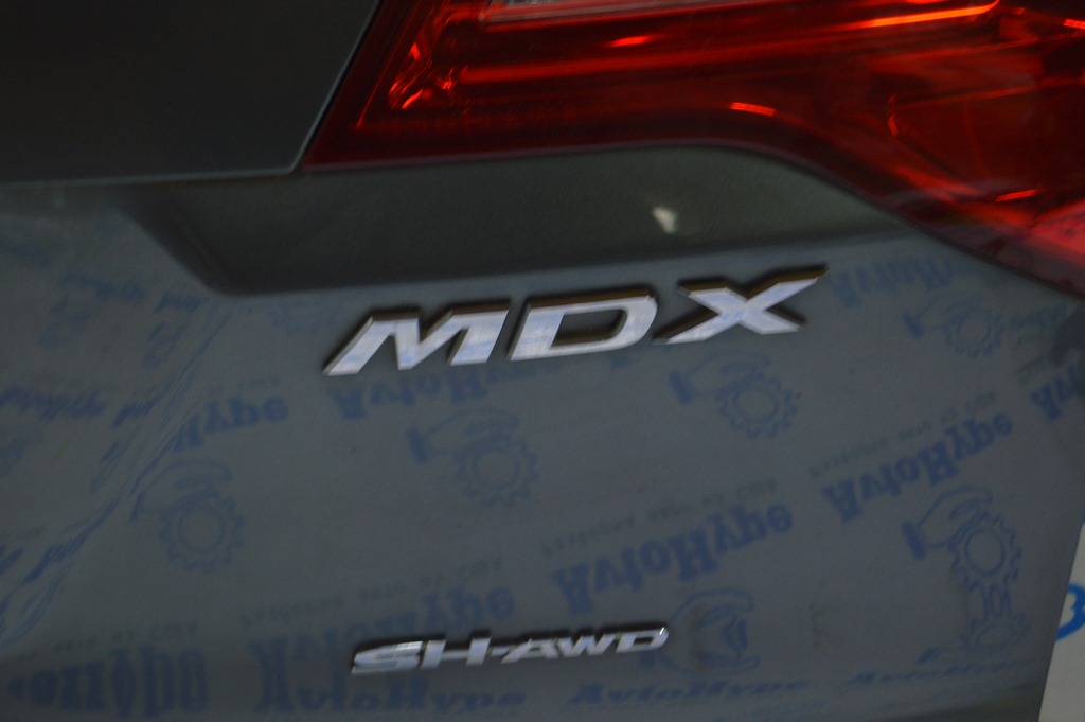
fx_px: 2484
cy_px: 361
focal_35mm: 82
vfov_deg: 16.5
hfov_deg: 24.6
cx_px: 542
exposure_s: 1/20
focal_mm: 55
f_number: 5.6
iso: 400
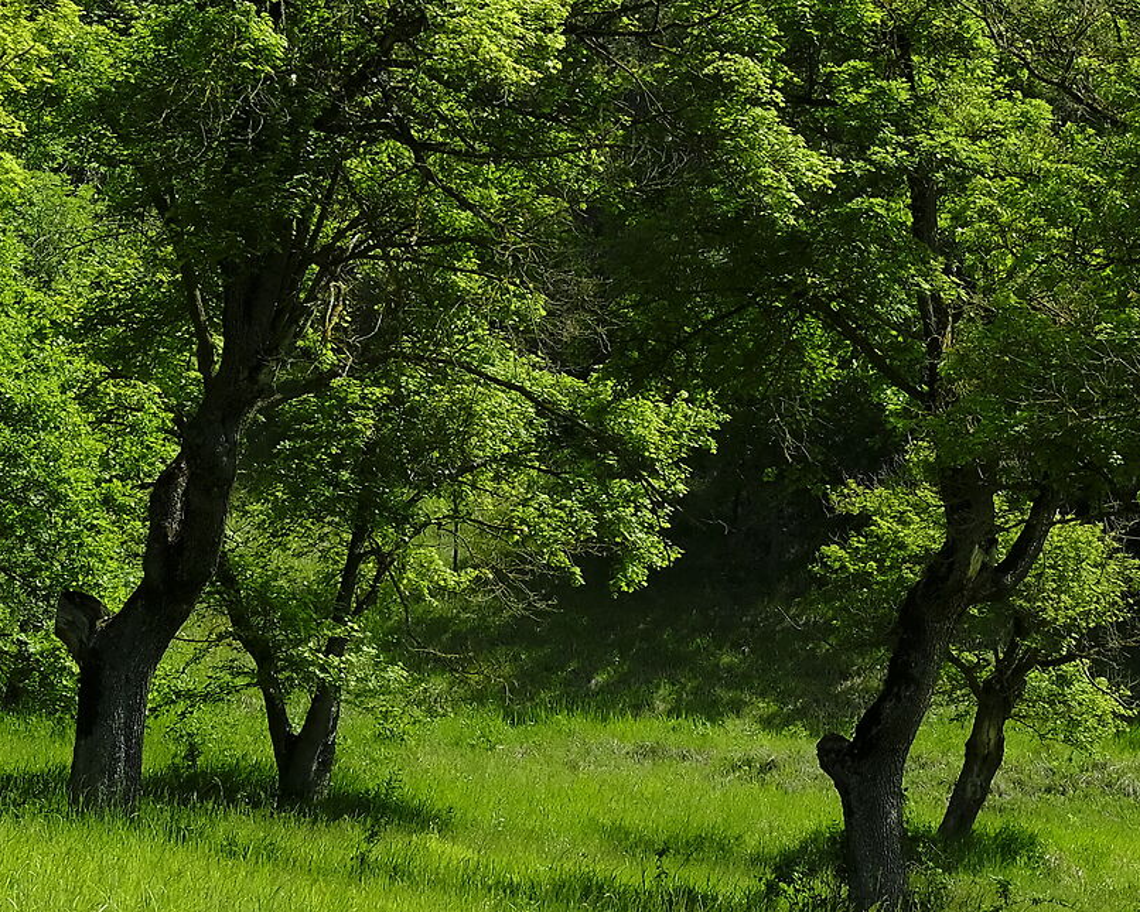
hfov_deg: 8.3
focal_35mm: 232
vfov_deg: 6.7
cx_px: 778
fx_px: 7829
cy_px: 208
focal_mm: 55
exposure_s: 1/550
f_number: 5
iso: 160
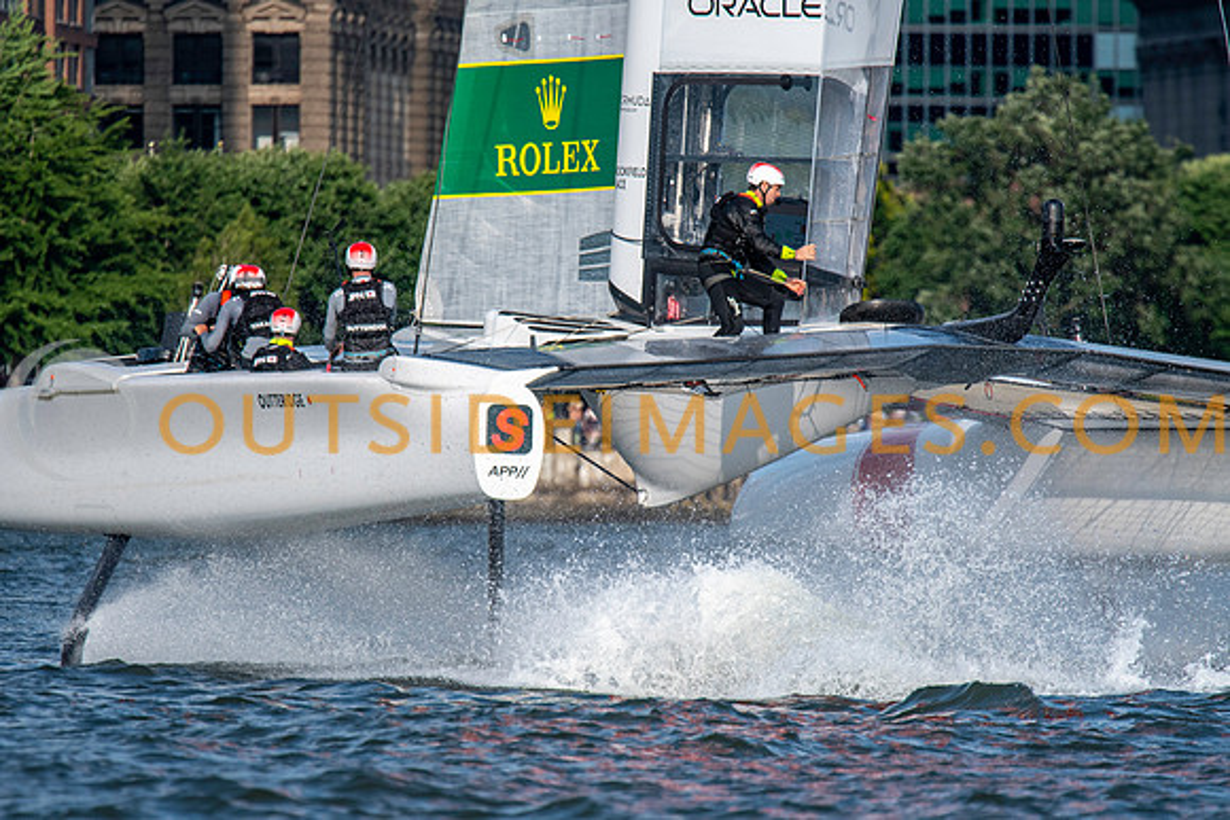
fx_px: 21529
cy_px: 410
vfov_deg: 2.2
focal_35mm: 630
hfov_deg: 3.3
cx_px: 615
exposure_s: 1/2500
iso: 500
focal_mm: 420
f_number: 5.6
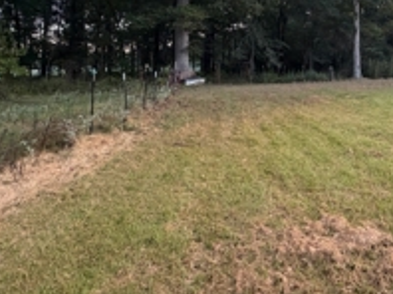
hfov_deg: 63.7
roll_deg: +1.6
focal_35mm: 26
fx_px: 295
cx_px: 291
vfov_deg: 48.0
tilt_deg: +5.1
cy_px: 35
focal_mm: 2.22
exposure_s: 1/121
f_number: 2.2
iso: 200
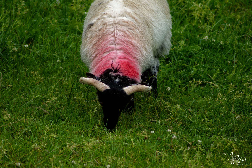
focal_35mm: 450
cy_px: 84
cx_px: 126
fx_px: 3150
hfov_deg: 4.6
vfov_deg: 3.1
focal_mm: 300
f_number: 5.6
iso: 1400
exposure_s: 1/1000
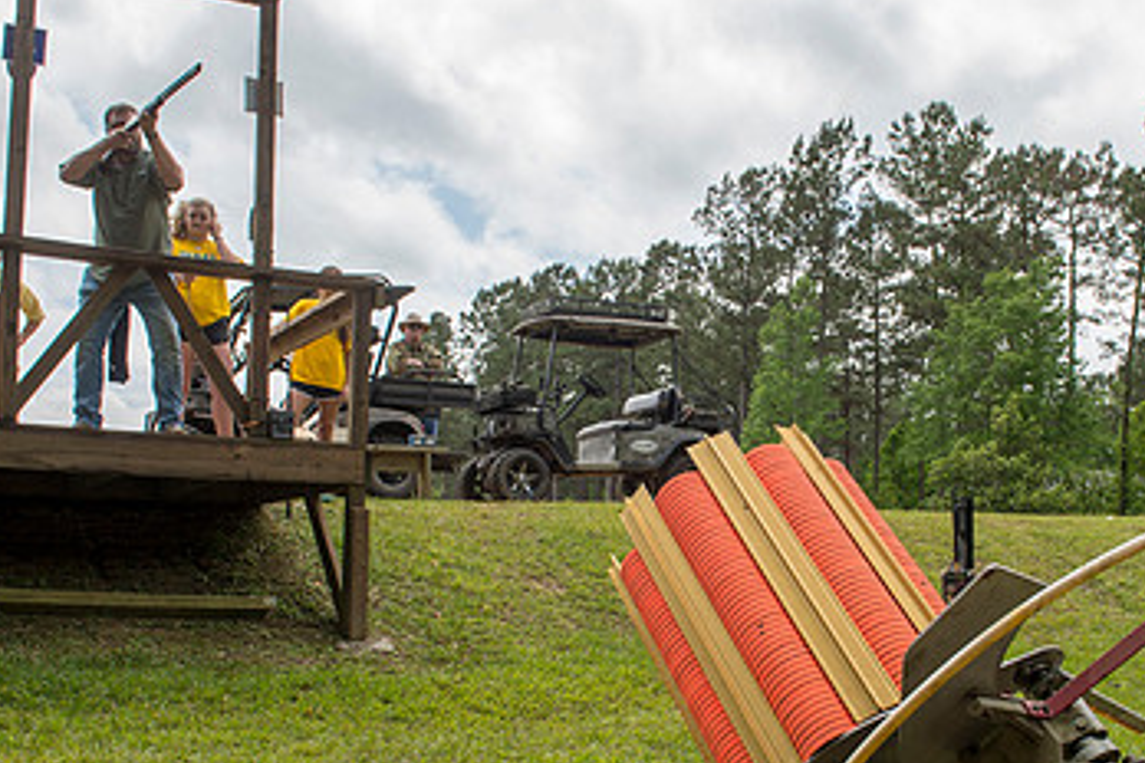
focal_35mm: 40
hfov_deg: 48.0
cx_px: 724
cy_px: 490
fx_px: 1272
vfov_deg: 33.2
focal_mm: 24
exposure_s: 1/200
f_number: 9
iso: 160
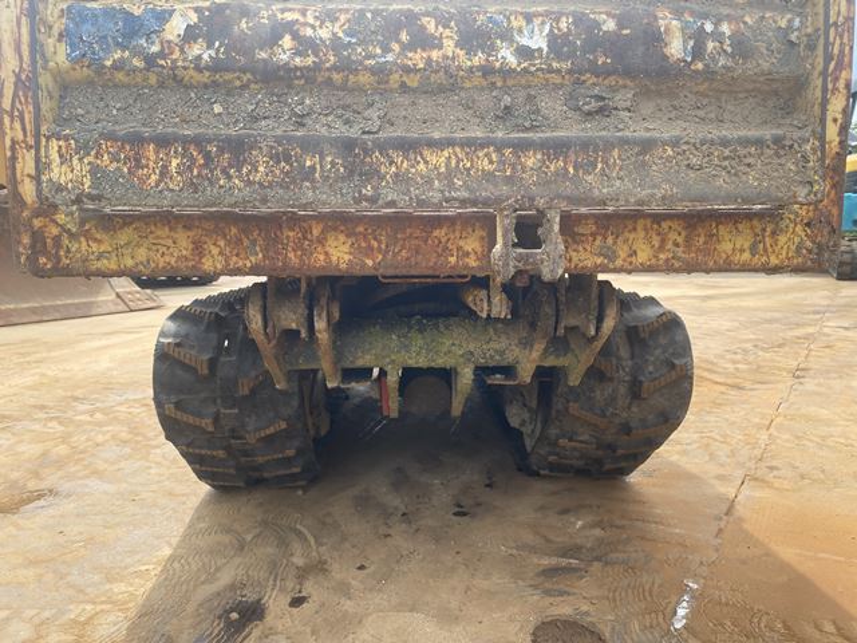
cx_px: 428
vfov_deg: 53.1
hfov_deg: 67.3
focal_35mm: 26
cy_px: 322
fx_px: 644
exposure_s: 1/1007
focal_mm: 4.25
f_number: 1.8
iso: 32
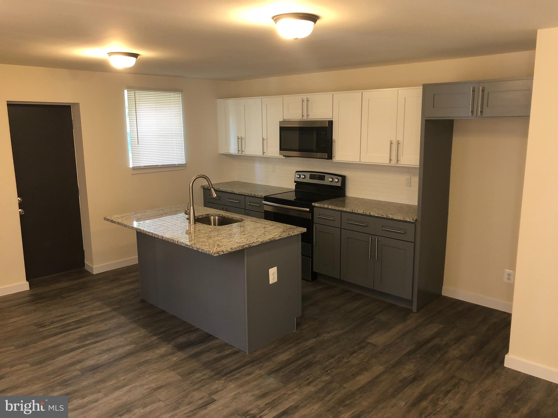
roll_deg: +0.5
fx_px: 451
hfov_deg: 63.4
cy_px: 209
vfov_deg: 49.7
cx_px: 279
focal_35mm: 28
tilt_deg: -10.8
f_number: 1.8
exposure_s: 1/15
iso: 80
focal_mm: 3.99
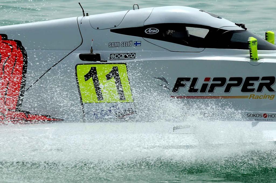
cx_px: 138
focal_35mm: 450
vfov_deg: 3.0
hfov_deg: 4.6
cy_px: 92
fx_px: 3446
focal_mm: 300
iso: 500
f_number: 11
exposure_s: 1/1250
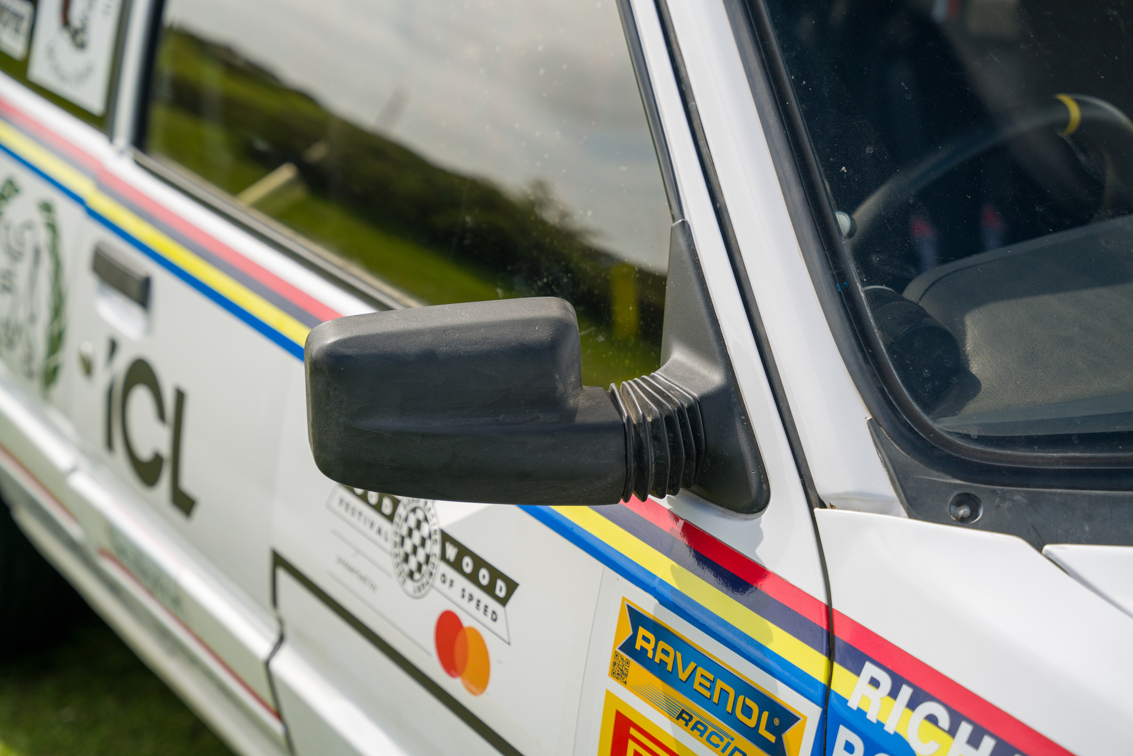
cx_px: 566
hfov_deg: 28.8
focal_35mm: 70
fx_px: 2203
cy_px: 378
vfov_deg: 19.5
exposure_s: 1/1000
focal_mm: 70
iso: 200
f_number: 4
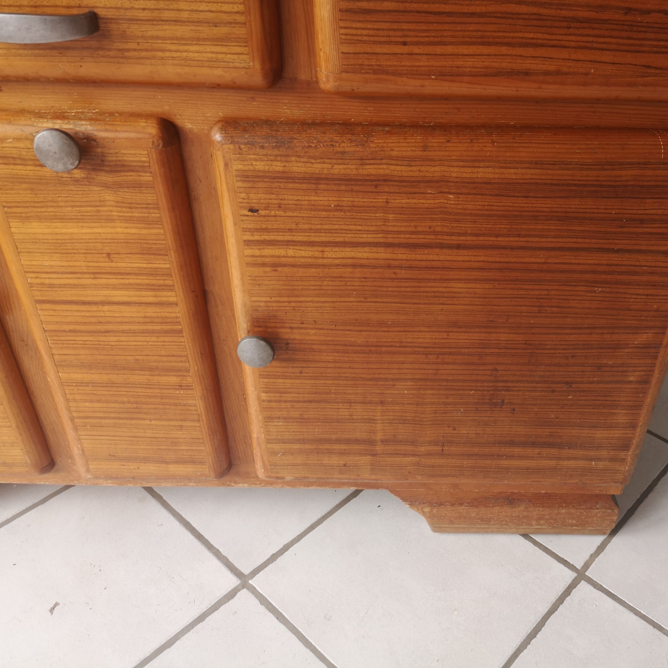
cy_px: 333
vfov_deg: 51.1
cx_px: 398
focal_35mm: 32
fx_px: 699
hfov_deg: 50.8
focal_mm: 3.95
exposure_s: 1/113
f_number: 1.8
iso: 50
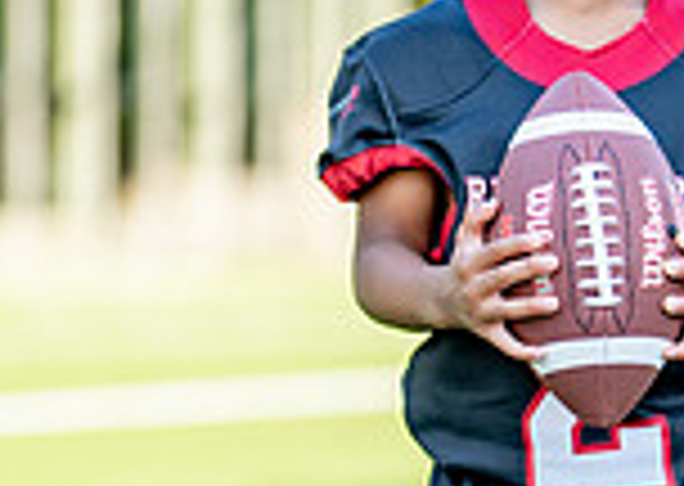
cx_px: 594
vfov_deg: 7.2
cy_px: 400
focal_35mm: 200
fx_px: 3878
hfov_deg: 10.0
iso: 100
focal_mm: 50
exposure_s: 1/1250
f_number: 1.2
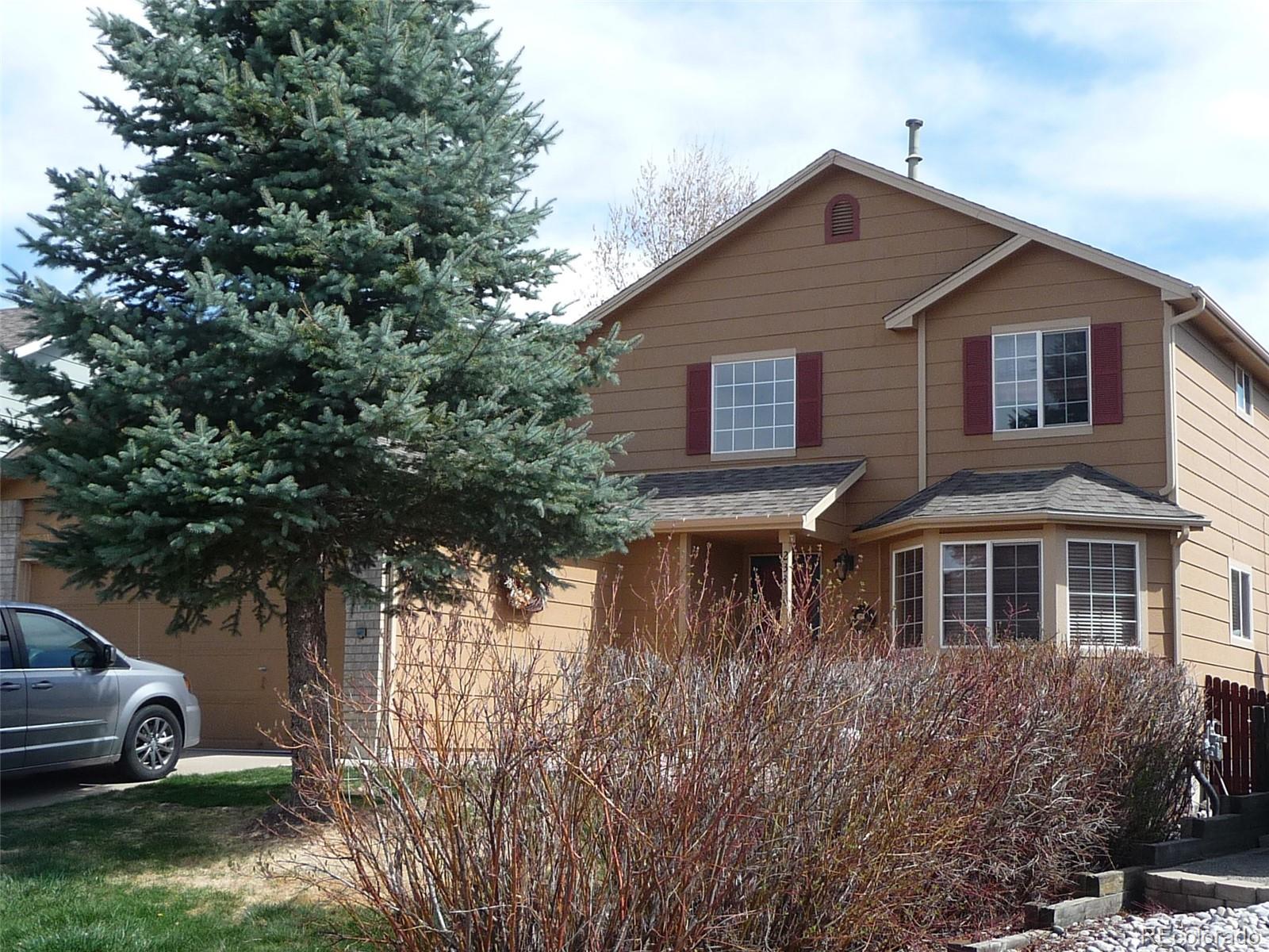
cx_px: 634
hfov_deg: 39.7
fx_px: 1760
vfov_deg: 30.3
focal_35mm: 48
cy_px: 476
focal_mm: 5
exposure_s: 1/640
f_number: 3.4
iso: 100
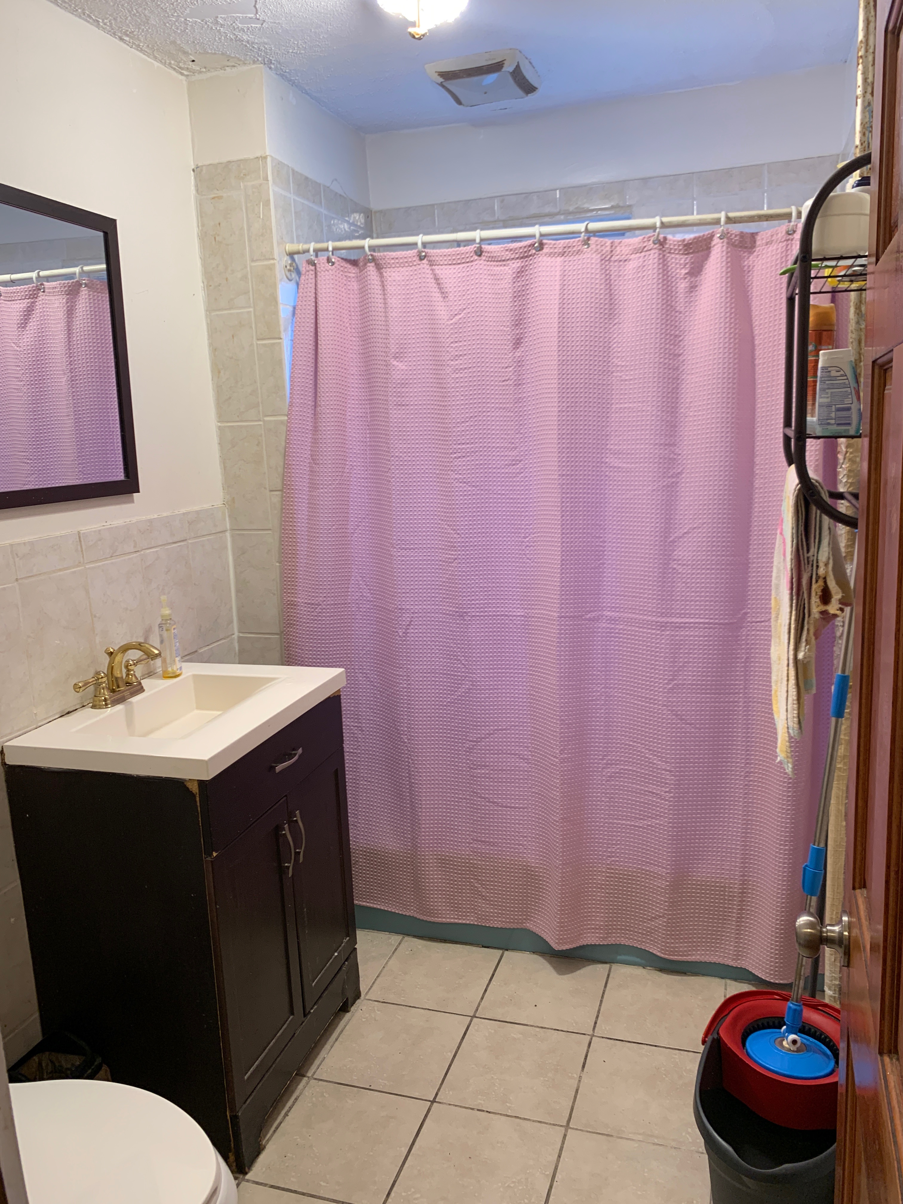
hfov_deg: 53.1
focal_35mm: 26
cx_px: 452
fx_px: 904
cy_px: 602
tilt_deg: -7.8
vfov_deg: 67.3
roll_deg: +2.7
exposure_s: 1/60
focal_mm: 4.25
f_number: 1.8
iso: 50
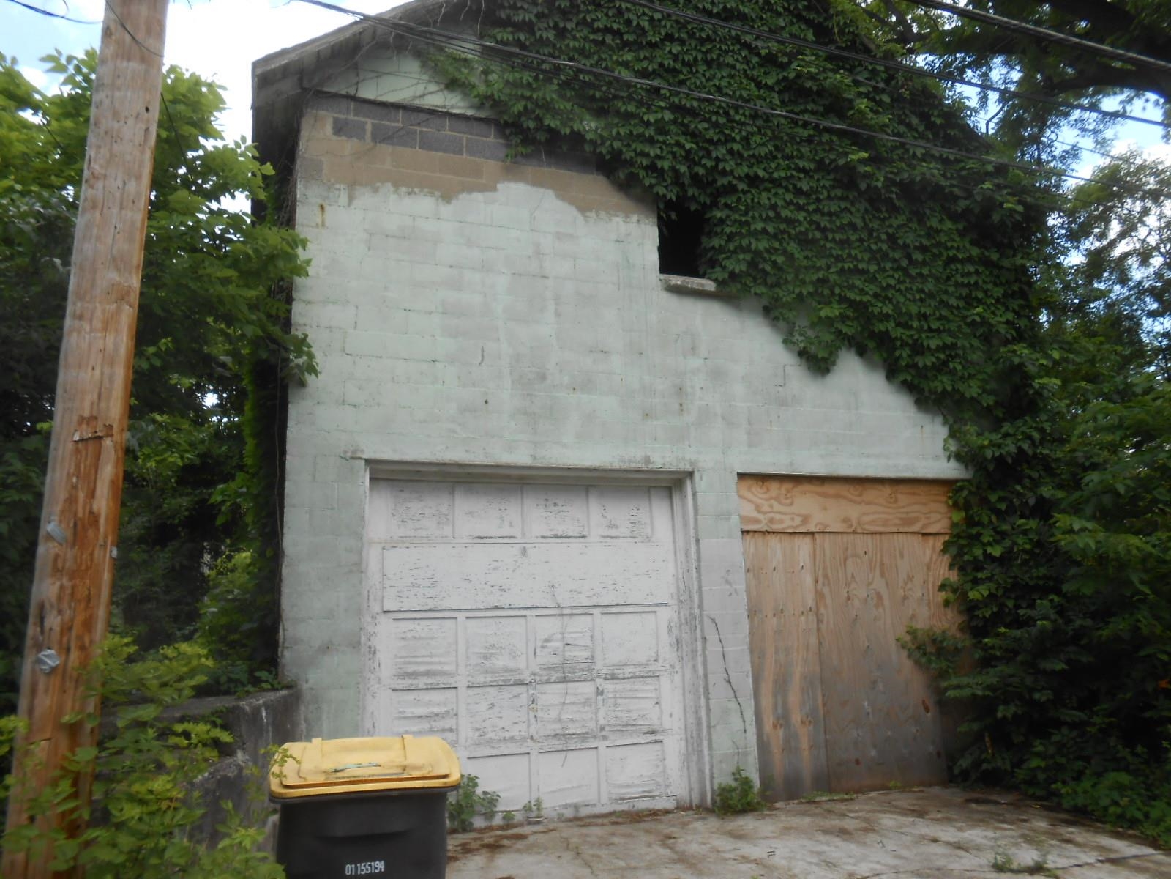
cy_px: 440
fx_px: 880
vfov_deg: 53.1
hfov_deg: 67.3
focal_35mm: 26
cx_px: 586
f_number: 3.5
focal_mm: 4.6
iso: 80
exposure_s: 1/320
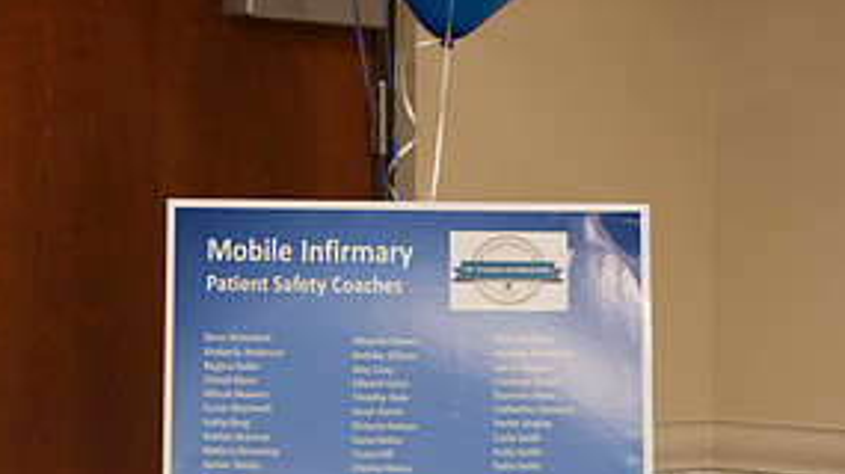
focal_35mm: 104
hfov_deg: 20.6
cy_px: 329
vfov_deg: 11.6
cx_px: 405
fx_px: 2329
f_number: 5
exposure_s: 1/20
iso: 400
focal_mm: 42
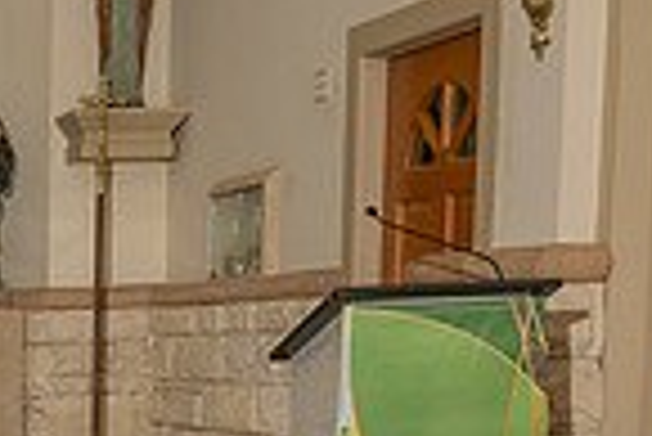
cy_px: 519
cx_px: -723
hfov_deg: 14.9
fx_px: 1940
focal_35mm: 107
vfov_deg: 12.5
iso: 320
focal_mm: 24
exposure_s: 1/200
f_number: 4.5
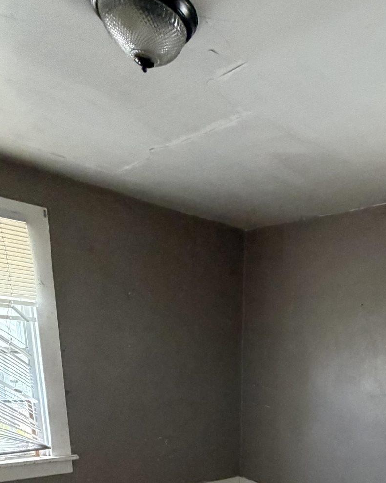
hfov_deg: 43.2
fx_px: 457
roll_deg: -4.0
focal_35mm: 32
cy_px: 499
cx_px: 321
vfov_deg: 45.5
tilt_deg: -17.1
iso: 500
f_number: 2.2
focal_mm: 2.22
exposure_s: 1/60
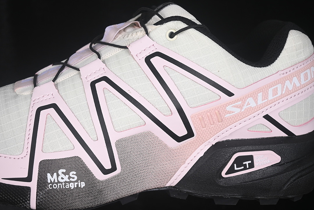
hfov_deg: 27.0
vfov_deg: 18.2
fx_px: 654
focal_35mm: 75
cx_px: 157
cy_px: 105
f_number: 7.1
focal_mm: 50
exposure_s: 1/80
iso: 160
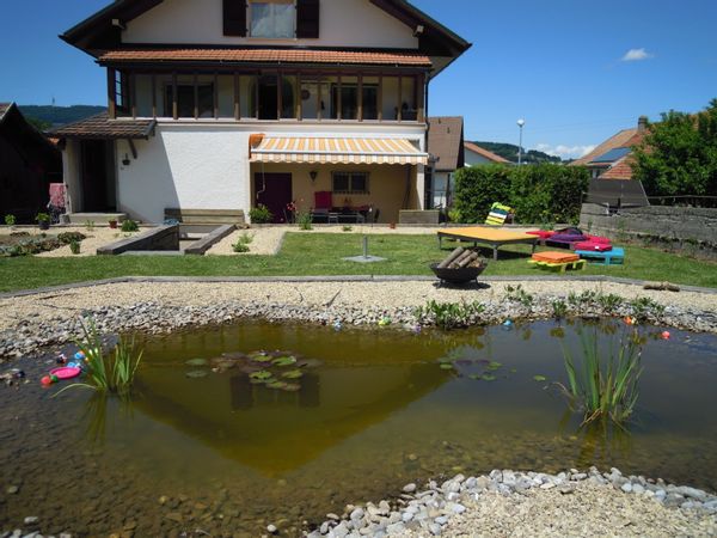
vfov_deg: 49.7
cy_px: 269
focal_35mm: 28
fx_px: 580
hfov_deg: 63.4
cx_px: 358
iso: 100
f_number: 5.4
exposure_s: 1/500
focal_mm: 5
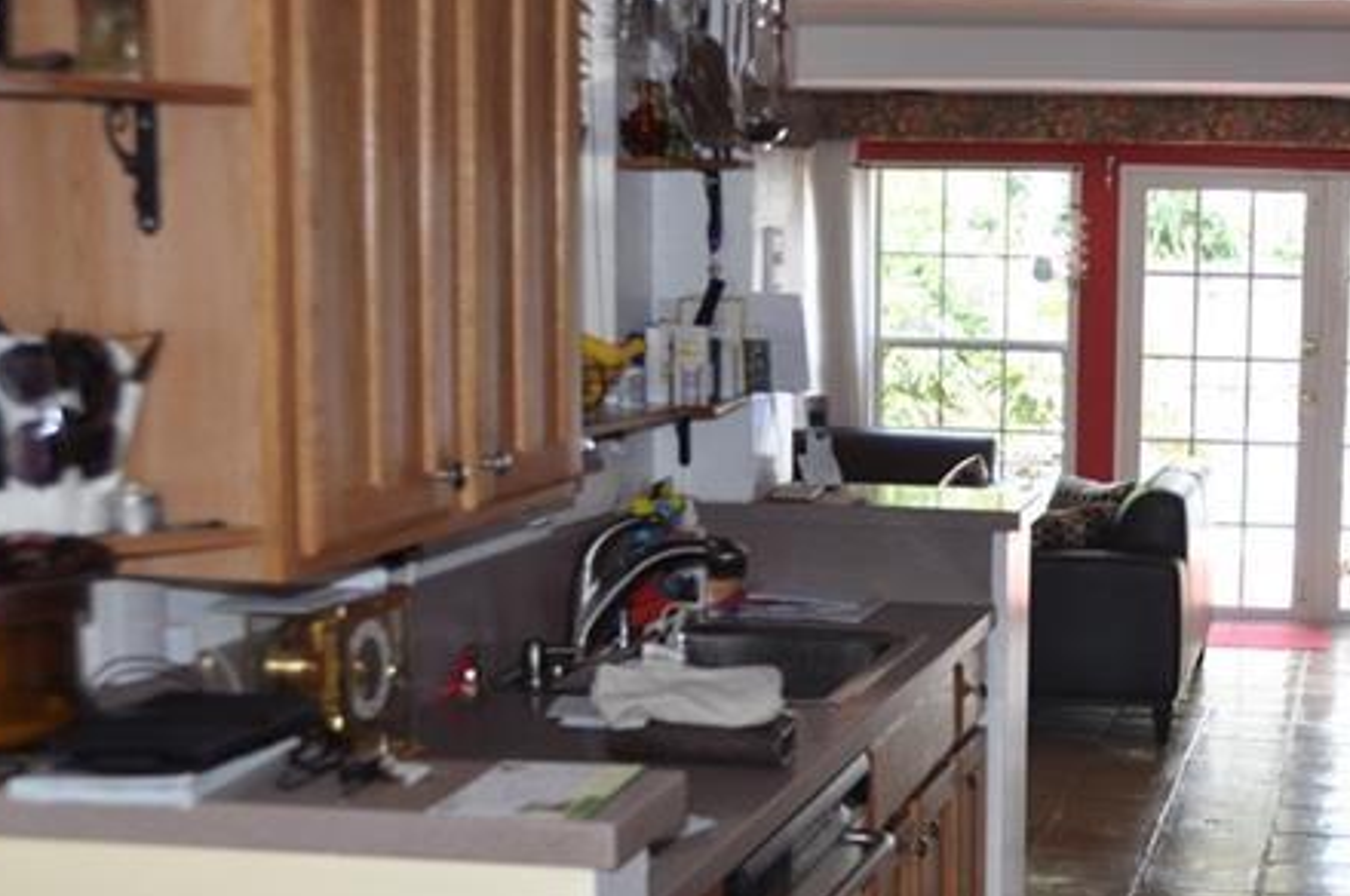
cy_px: 552
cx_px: 1184
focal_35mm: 60
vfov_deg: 22.5
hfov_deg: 32.0
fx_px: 2247
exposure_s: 1/60
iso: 720
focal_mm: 22
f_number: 3.8
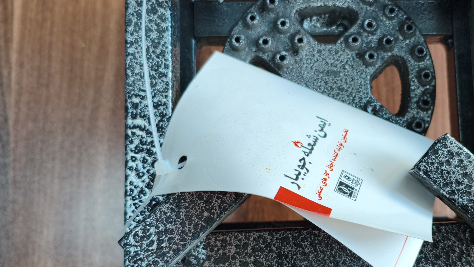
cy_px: 144
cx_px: 323
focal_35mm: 46
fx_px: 578
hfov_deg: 43.8
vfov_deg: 26.0
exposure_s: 1/193
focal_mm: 4.94
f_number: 1.5
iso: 80
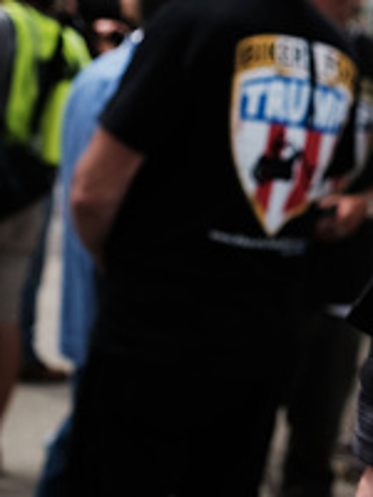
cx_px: 545
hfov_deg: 13.9
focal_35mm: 100
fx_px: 1437
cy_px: 234
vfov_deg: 19.6
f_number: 4
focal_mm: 23
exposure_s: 1/750
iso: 200
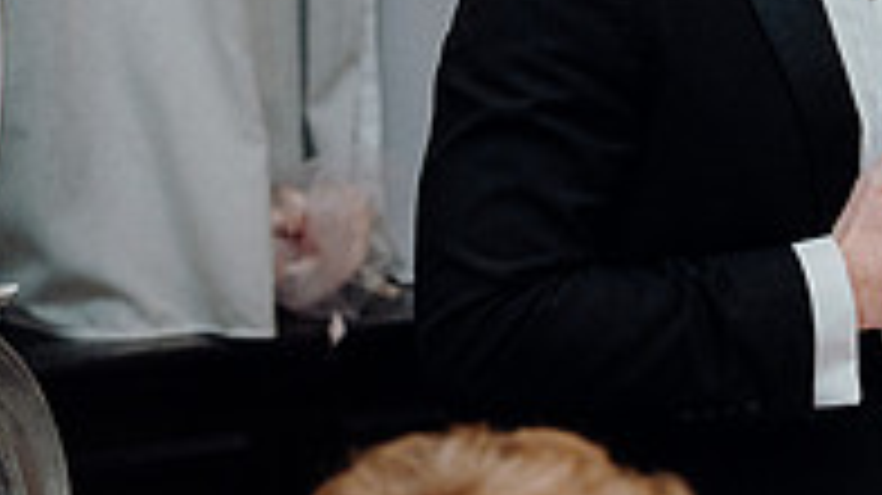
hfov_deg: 12.1
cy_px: 259
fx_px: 4137
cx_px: 855
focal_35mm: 177
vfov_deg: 6.8
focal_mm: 57
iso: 2500
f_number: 3.5
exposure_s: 1/160
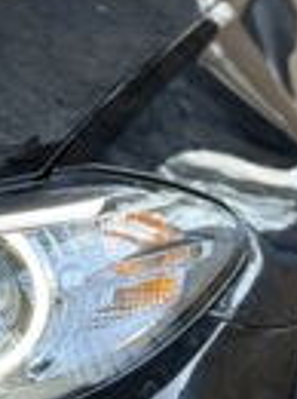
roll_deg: +1.8
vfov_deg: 11.2
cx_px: -20
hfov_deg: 8.3
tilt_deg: -7.4
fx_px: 2032
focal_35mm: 177
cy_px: 304
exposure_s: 1/143
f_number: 1.78
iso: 50
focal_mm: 6.76
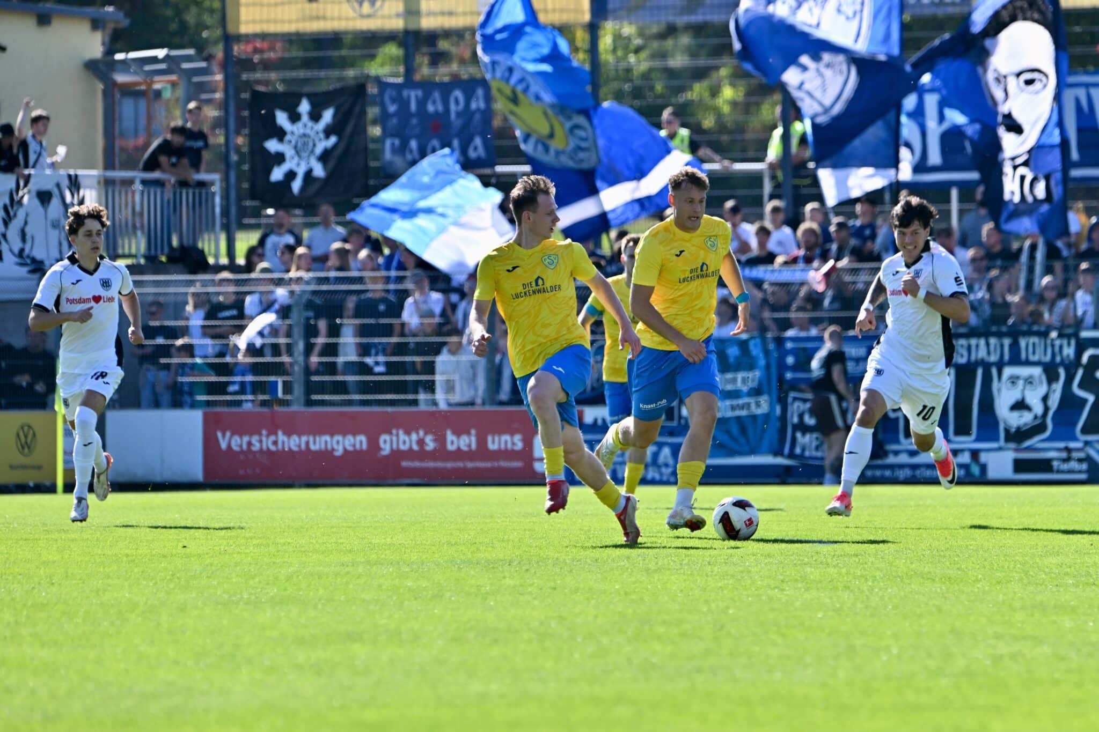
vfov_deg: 4.7
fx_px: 8852
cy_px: 366
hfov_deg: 7.1
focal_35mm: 290
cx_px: 550
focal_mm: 290
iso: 400
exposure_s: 1/1600
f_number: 5.6
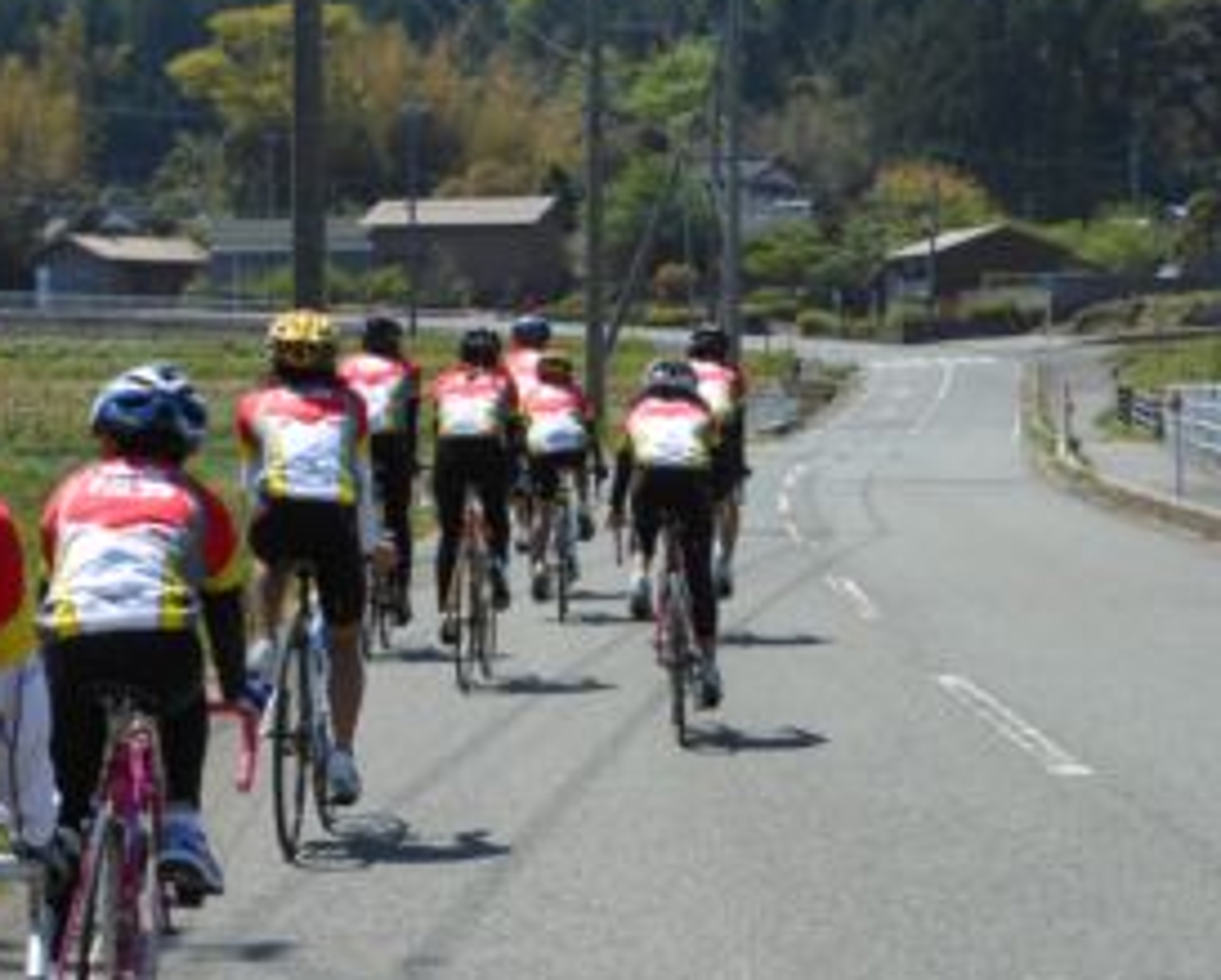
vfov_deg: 11.6
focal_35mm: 133
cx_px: 461
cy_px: 685
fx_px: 4811
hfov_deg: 14.4
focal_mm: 13.6
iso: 80
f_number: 4.4
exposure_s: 1/500
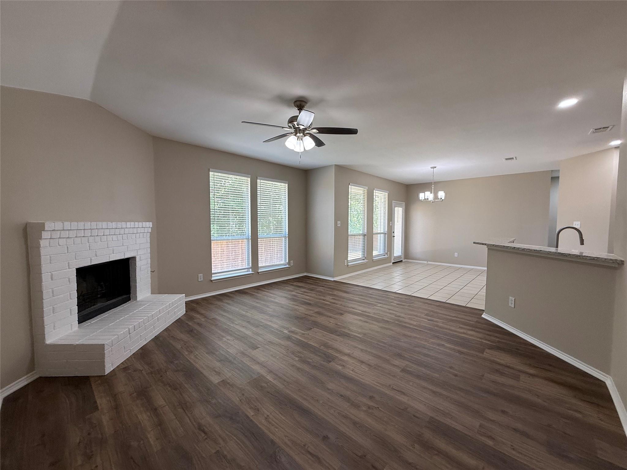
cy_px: 235
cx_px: 314
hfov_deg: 102.1
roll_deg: -0.4
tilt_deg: -2.8
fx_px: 254
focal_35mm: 14
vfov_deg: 85.7
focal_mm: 2.22
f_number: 2.2
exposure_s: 1/120
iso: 100
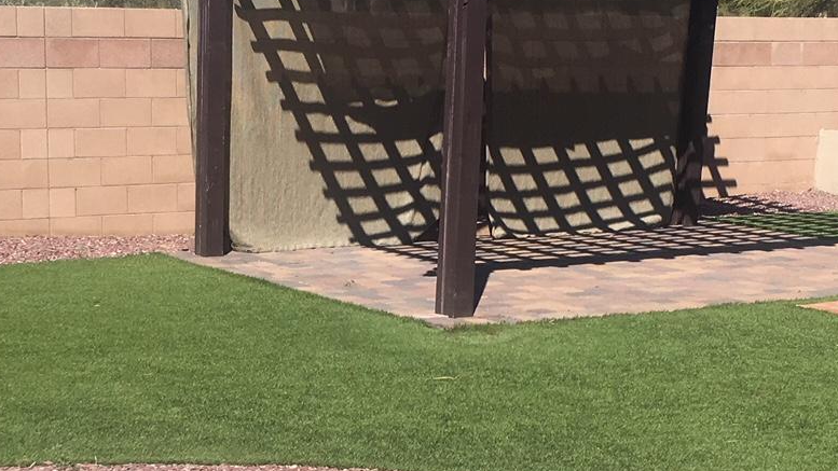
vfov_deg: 14.6
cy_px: 385
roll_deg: -1.3
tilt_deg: -11.1
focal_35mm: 82
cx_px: 402
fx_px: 1822
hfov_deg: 25.9
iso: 25
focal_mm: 4.15
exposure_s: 1/1972
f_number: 2.2
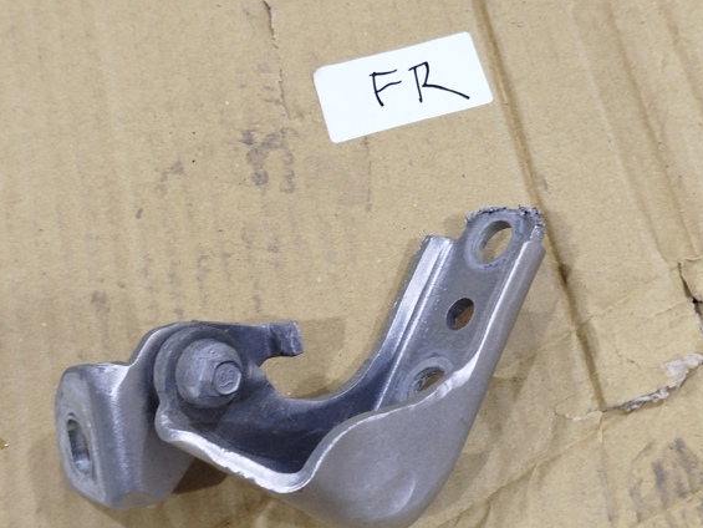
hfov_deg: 37.4
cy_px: 270
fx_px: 1036
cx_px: 309
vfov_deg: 28.6
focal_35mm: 51
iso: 640
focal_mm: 5.31
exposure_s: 1/33
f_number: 1.7
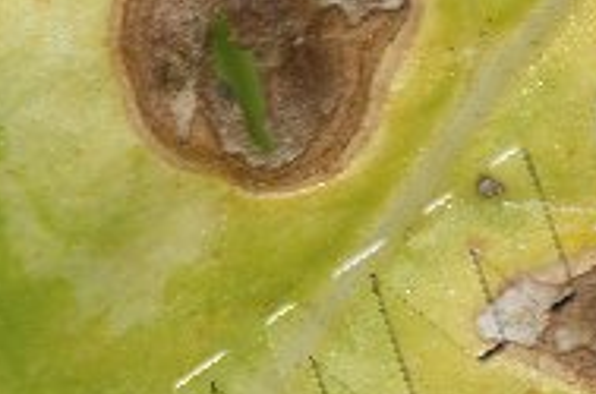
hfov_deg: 3.1
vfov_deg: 2.0
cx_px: 833
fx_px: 11033
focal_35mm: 668
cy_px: 128
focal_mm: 105
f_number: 18
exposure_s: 1/160
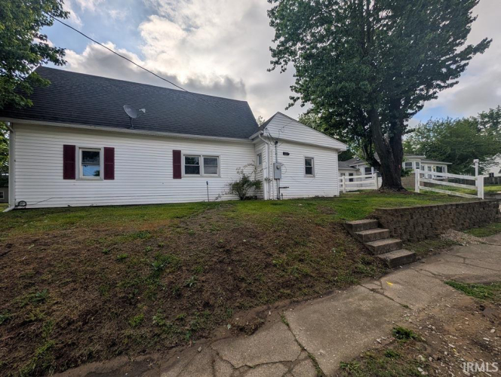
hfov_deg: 110.5
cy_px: 188
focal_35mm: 12
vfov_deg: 94.6
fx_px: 174
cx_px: 250
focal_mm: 2.02
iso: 53
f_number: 1.7
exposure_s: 1/7299
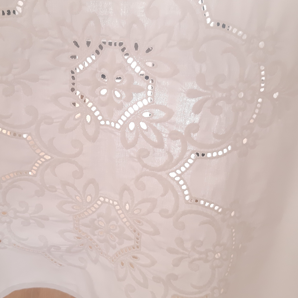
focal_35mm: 40
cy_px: 168
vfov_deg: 41.8
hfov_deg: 41.6
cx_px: 118
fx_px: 390
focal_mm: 3.93
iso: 200
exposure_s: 1/20
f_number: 1.7
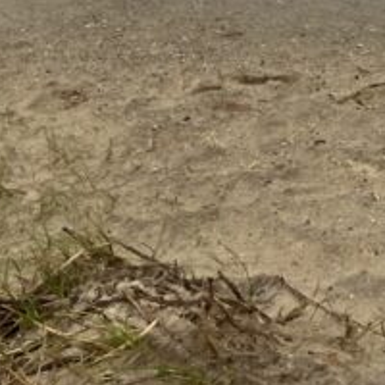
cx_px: 770
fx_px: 1598
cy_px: -281
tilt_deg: -13.5
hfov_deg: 12.2
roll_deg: -1.2
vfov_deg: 12.7
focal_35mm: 127
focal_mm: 3.99
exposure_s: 1/952
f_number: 1.8
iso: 32
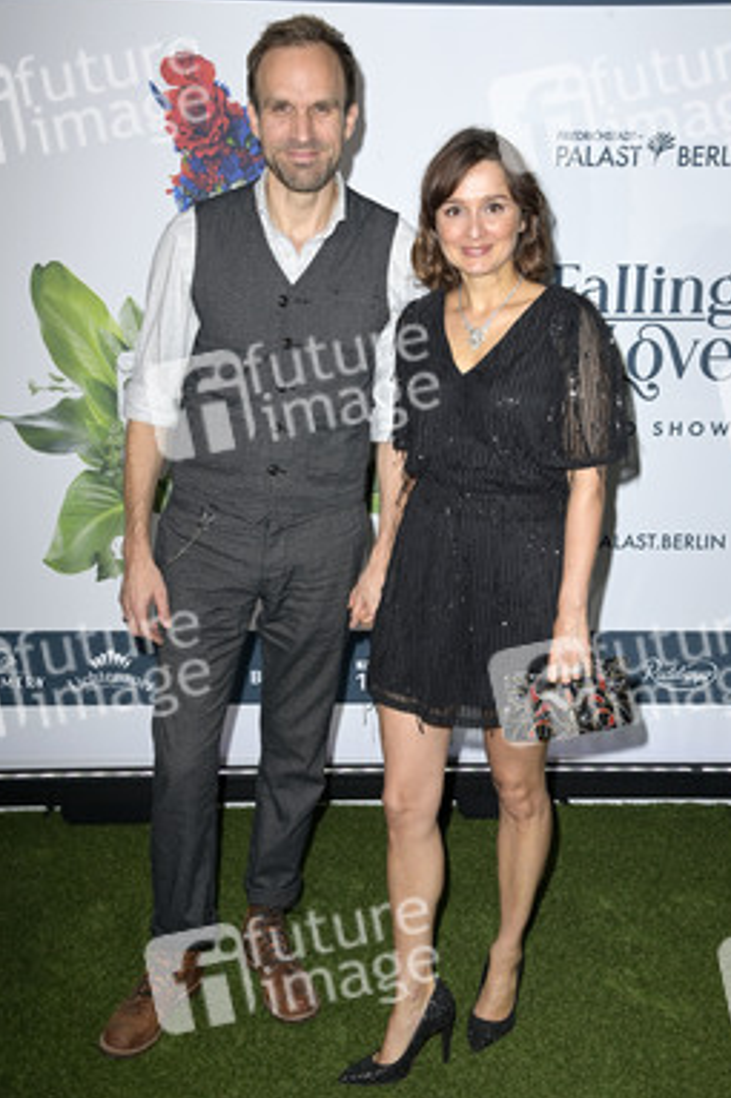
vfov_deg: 41.9
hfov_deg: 28.6
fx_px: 1433
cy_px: 536
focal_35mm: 47
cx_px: 376
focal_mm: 45
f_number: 6.3
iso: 640
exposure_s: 1/250
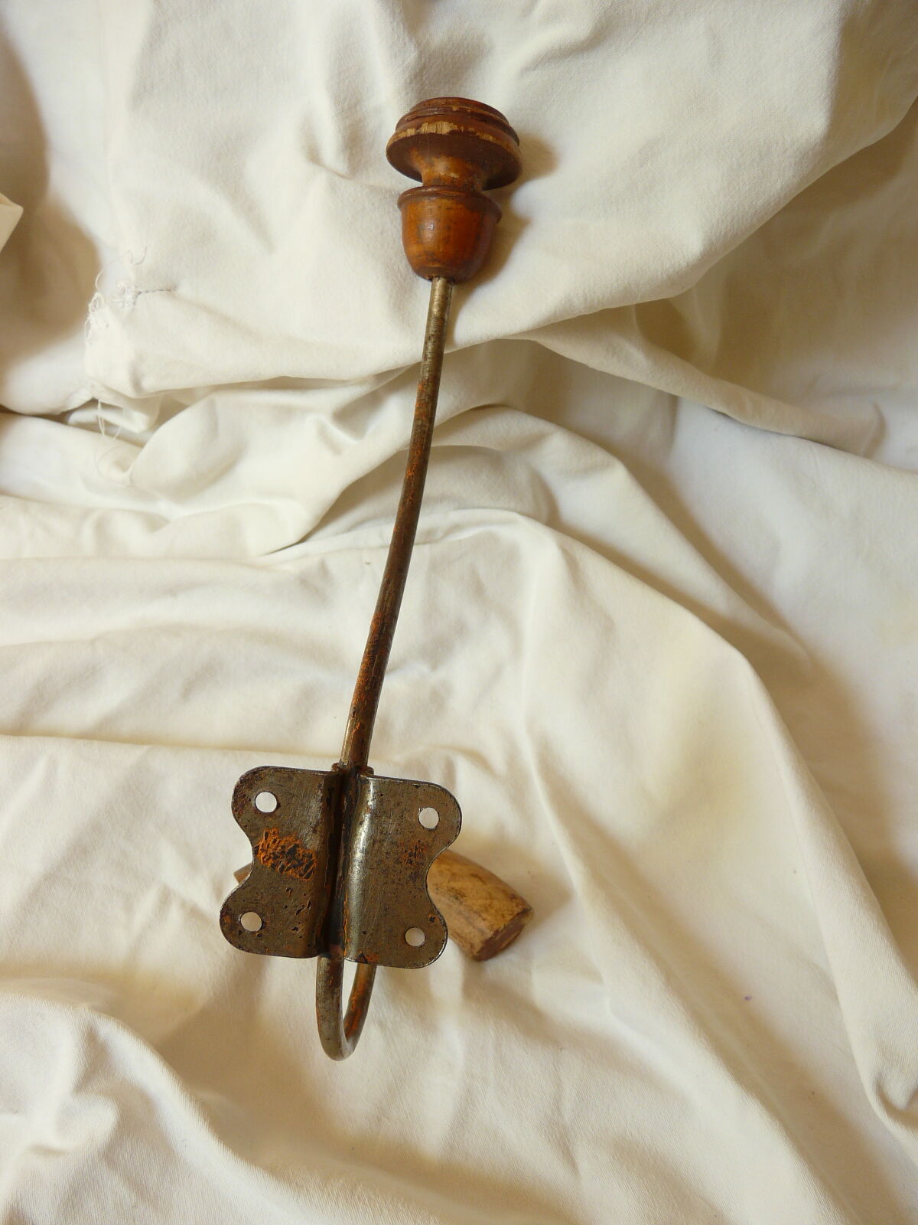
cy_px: 612
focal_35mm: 28
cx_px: 459
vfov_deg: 63.4
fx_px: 990
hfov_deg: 49.7
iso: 100
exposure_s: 1/30
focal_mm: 4.6
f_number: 2.8
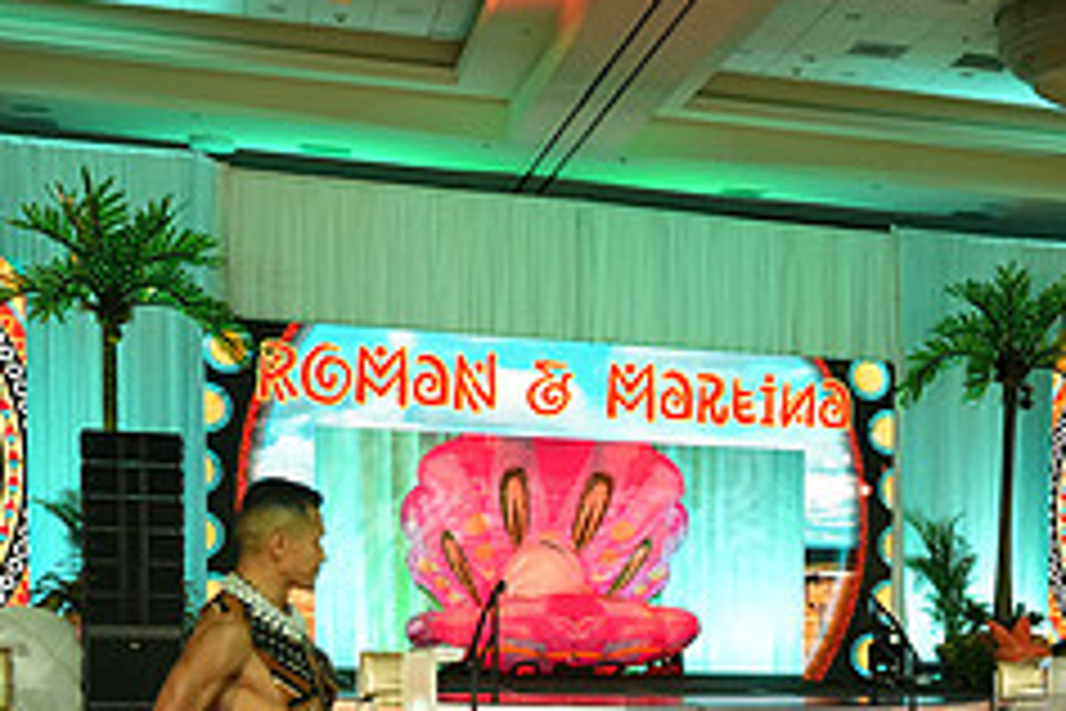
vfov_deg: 18.4
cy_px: 812
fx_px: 2102
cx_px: 1115
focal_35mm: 71
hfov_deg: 26.6
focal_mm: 29
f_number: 4
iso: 2500
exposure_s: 1/400
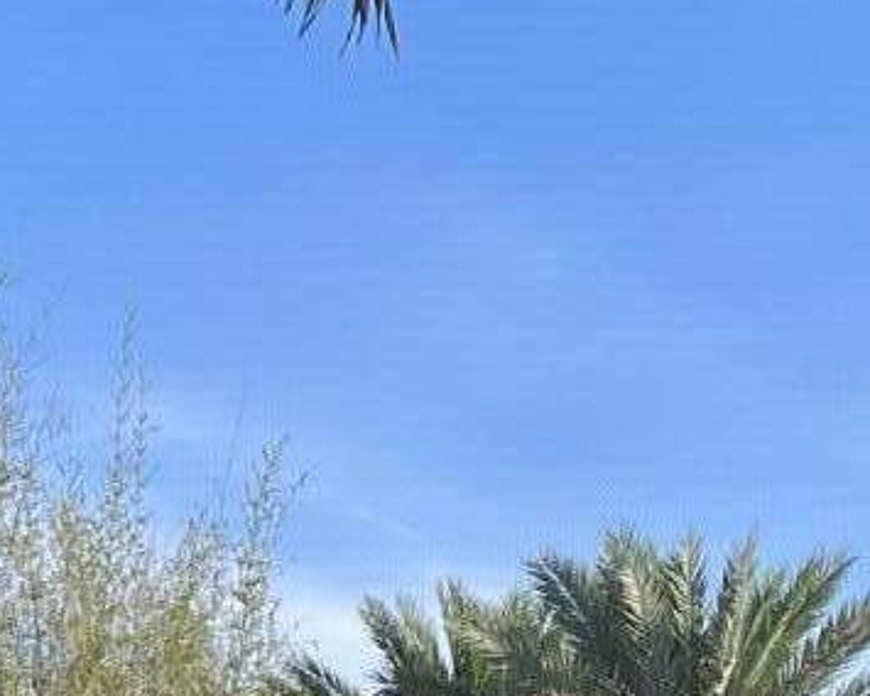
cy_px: 1179
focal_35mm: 143
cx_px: -228
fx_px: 3682
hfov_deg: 13.1
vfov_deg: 10.3
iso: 50
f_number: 1.6
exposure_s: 1/1212
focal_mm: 5.1
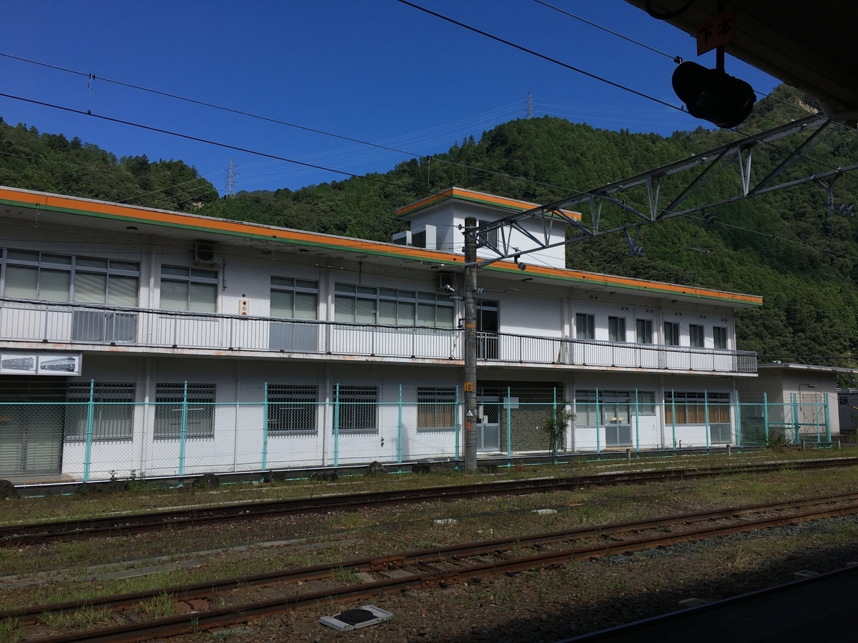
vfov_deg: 48.2
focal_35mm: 29
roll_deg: -0.3
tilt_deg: +6.0
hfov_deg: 61.7
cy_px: 322
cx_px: 429
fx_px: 719
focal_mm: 4.15
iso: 25
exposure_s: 1/1241
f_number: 2.2
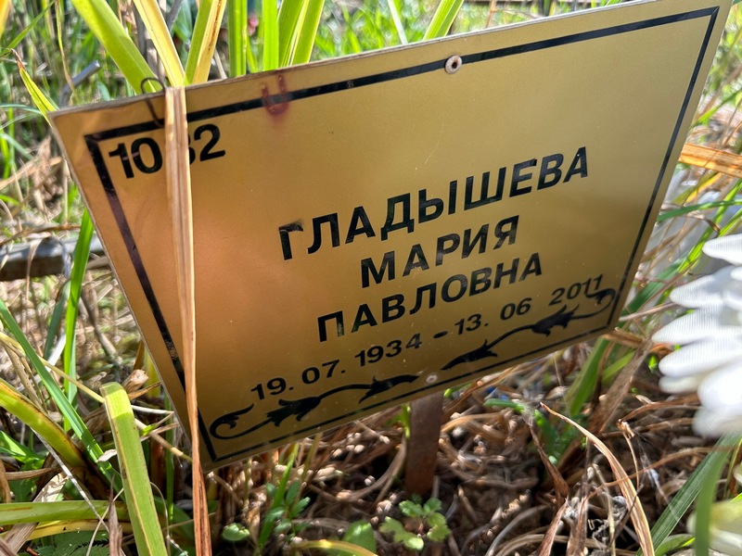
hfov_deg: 67.3
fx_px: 557
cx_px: 371
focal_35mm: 26
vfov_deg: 53.1
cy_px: 278
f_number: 1.5
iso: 50
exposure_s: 1/594
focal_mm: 5.7
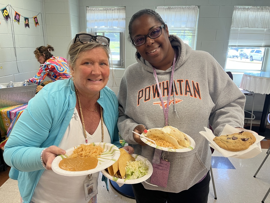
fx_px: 203
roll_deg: -0.3
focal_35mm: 26
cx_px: 135
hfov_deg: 67.3
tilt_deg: -13.7
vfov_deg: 53.1
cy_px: 102
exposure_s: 1/60
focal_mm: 5.1
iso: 100
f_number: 1.6
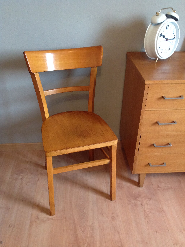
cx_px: 92
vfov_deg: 52.7
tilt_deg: -33.3
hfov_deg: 40.6
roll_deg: +0.8
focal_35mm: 35
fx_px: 250
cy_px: 124
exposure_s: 1/15
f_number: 2.4
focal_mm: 4.28
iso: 250
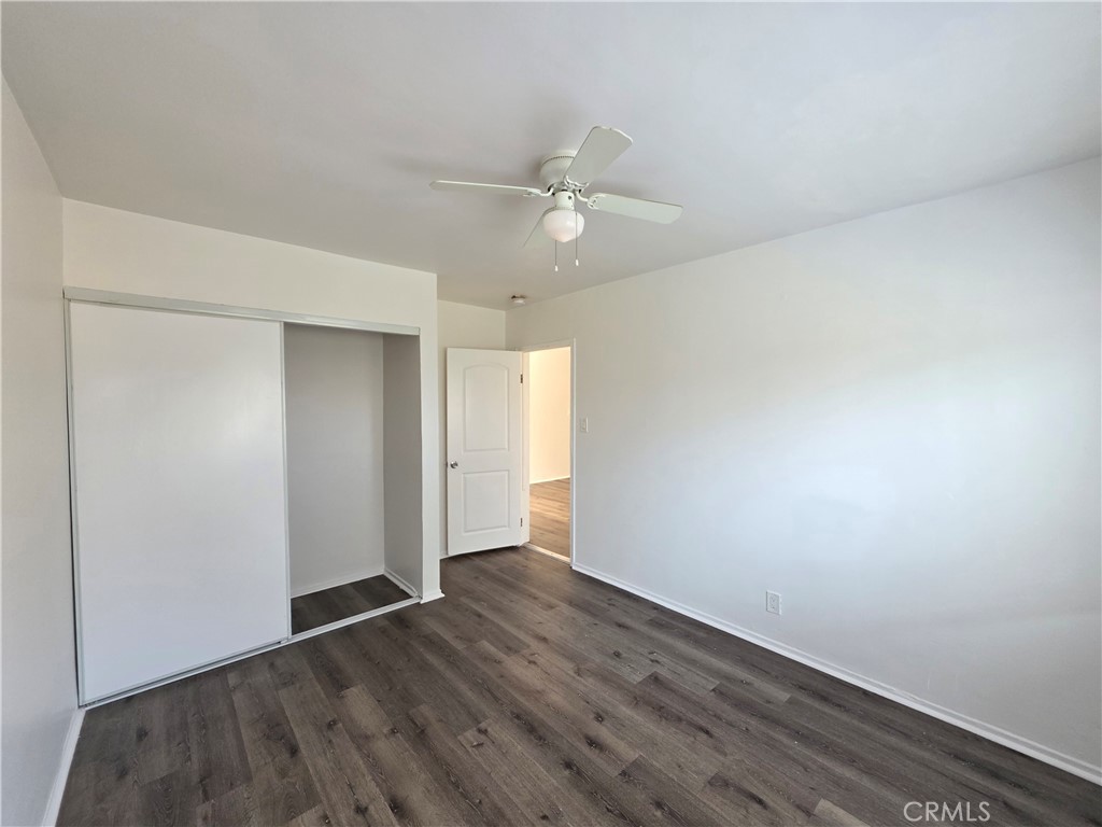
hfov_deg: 106.2
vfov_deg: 89.9
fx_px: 414
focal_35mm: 13
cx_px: 551
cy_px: 414
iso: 160
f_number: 1.9
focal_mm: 2.2
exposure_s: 1/60
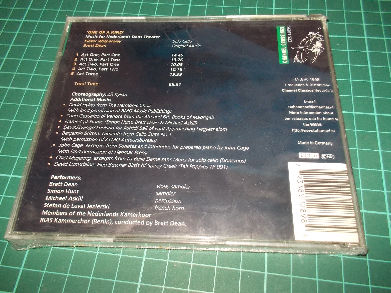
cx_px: 196
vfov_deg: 48.2
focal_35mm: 29
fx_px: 328
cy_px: 146
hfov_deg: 61.7
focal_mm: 4.1
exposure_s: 1/30
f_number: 3.3
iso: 200
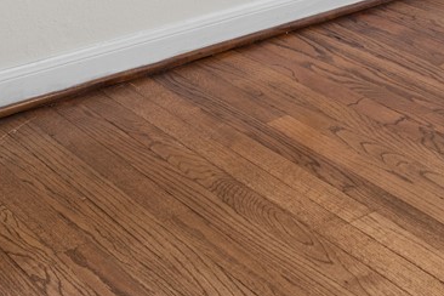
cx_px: 617
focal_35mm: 92
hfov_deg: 19.9
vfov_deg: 12.2
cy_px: -393
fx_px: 1134
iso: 100
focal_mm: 15.5
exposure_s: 1/1.67
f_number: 5.6
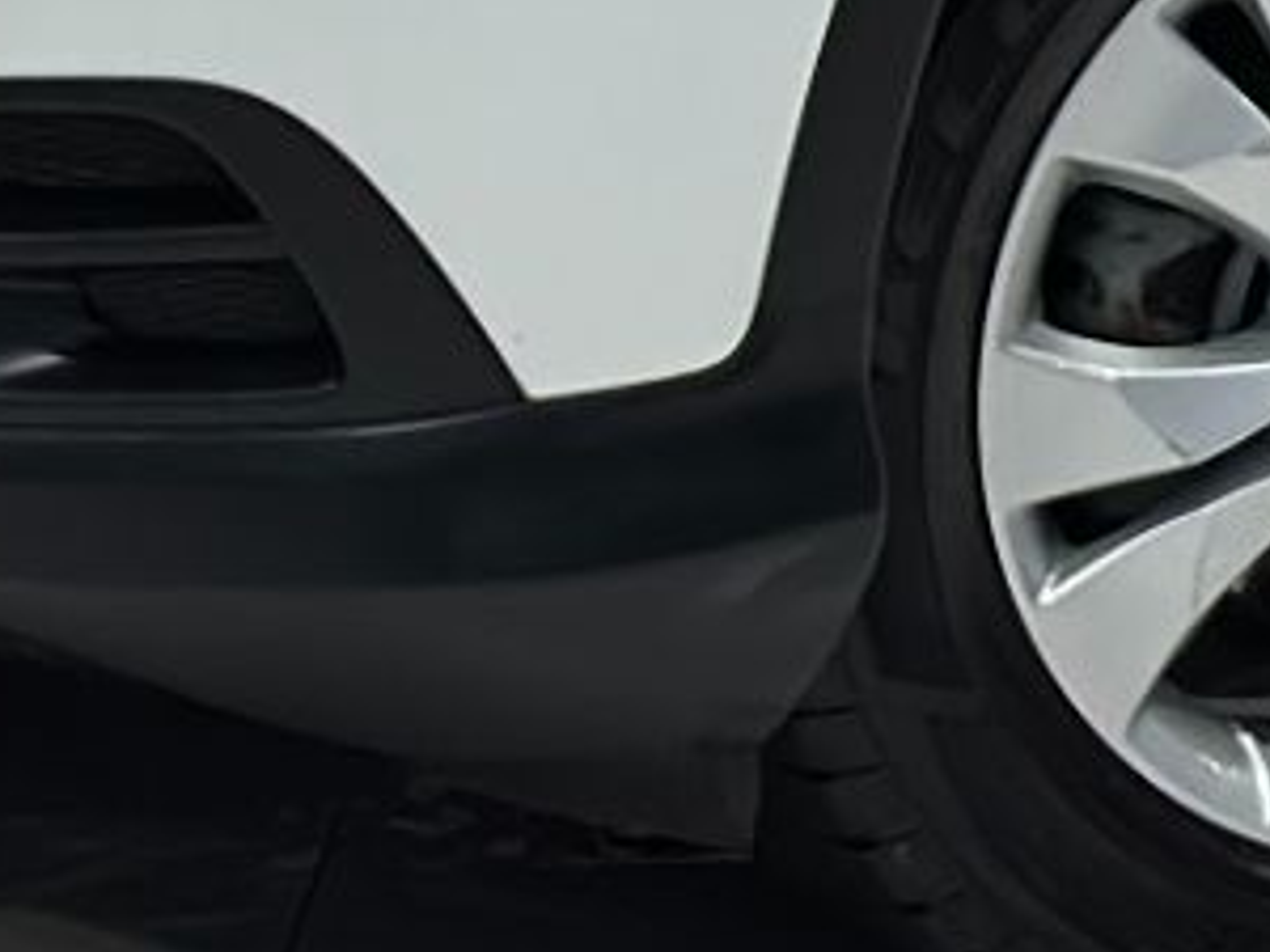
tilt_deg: -8.6
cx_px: 1837
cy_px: -829
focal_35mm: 307
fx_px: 11263
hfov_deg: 6.4
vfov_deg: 4.8
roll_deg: +0.4
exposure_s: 1/120
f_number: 1.78
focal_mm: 6.86
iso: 125
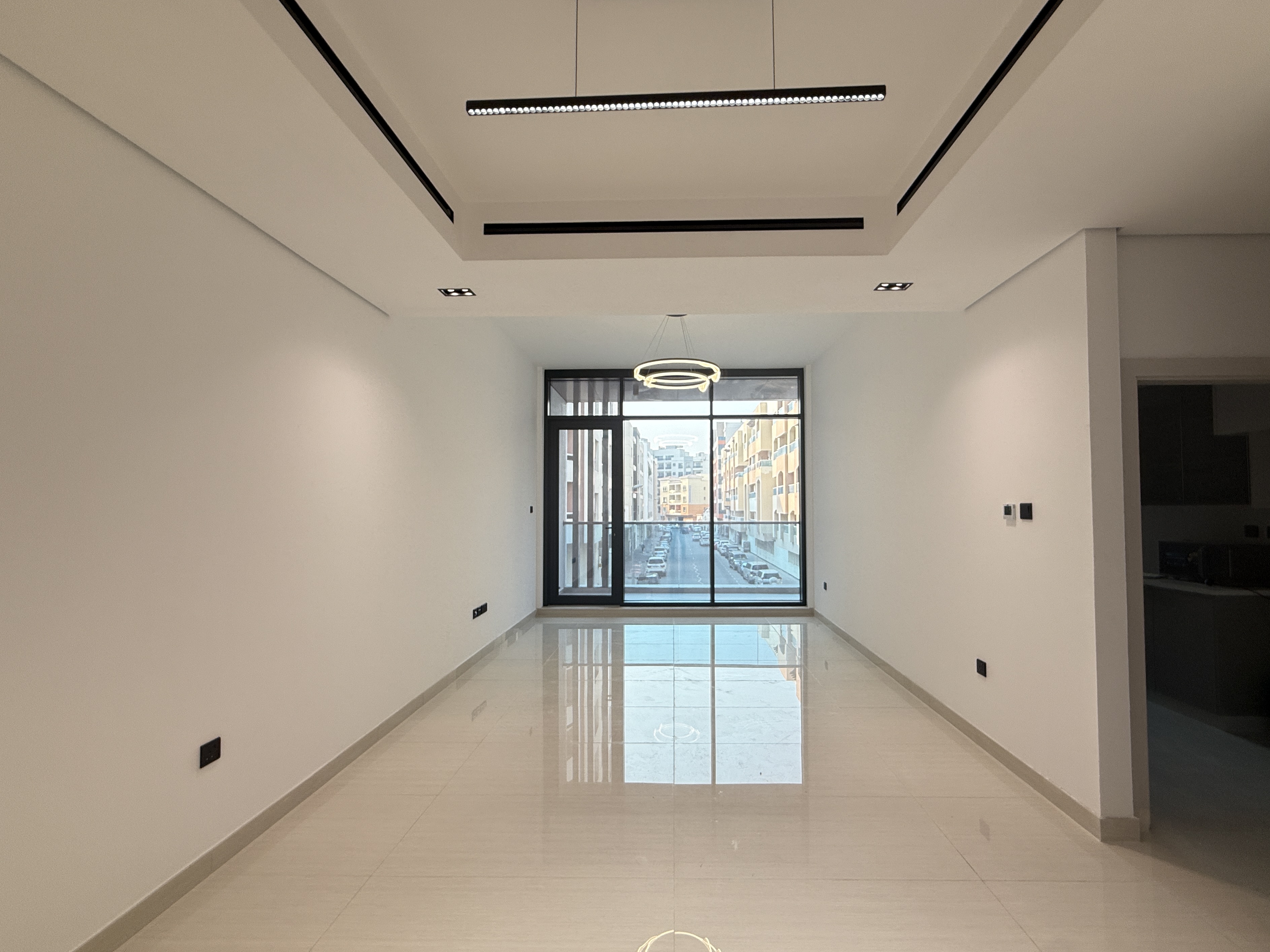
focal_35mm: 15
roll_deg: +0.1
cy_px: 491
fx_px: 550
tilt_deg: +1.4
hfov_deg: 98.1
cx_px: 669
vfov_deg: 81.7
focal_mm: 2.22
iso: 64
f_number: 2.2
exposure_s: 1/129
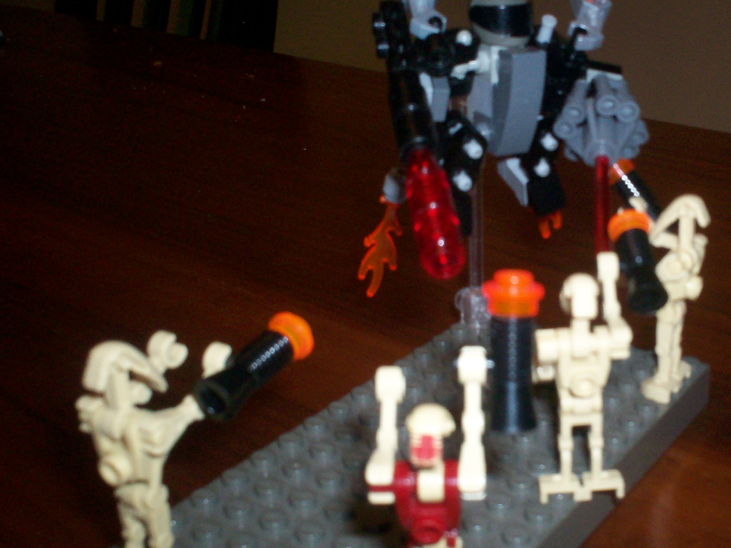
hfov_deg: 34.3
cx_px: 540
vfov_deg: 26.6
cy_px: 265
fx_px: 1162
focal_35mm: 55
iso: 140
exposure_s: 1/60
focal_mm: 6
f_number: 4.5
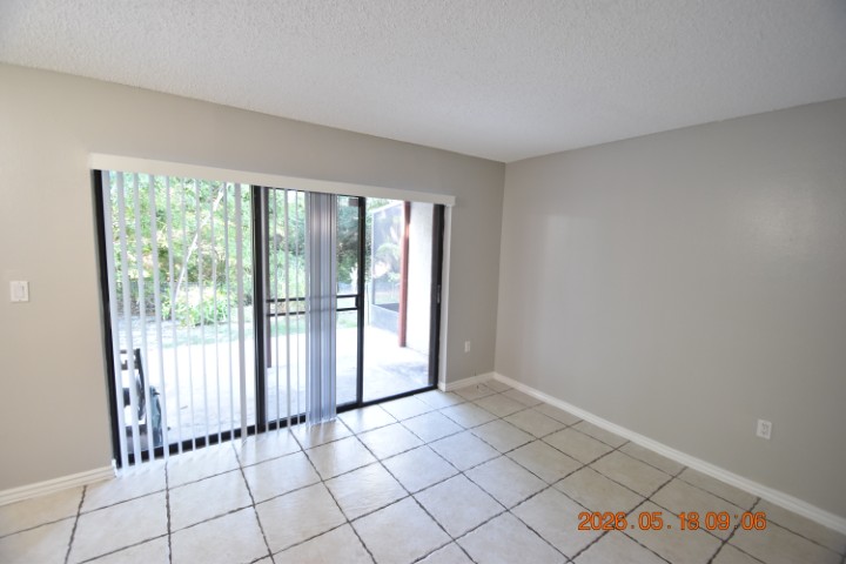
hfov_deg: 100.4
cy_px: 282
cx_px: 423
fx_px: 352
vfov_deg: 77.3
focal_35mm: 15
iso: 800
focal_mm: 10
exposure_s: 1/20
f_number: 3.5
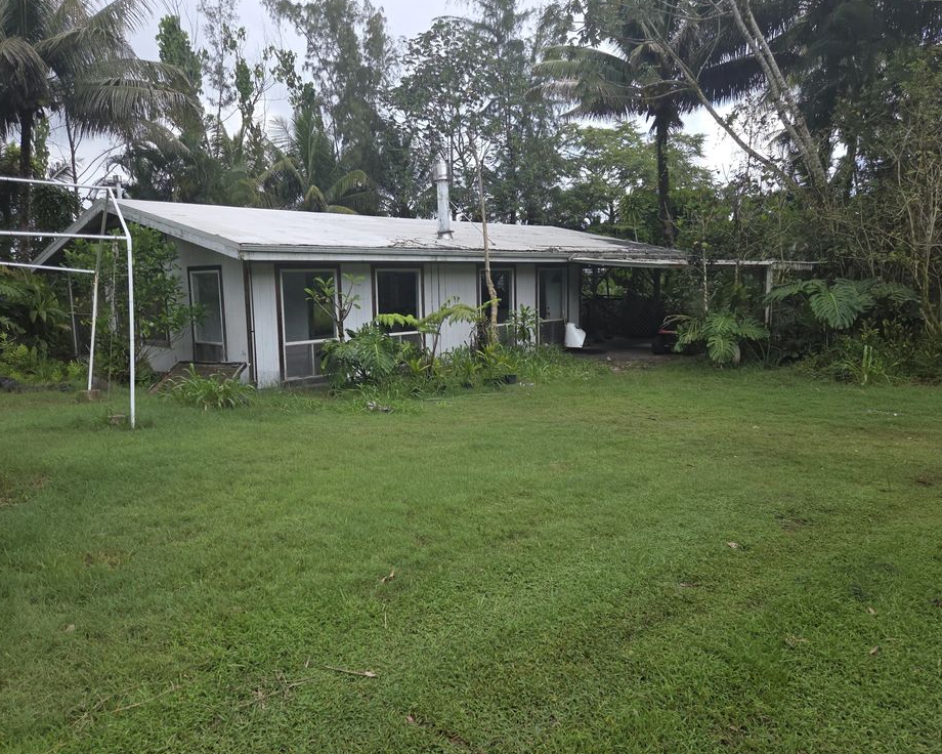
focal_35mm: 25
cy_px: 367
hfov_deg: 68.1
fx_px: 697
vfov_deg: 56.8
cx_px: 468
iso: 25
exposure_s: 1/329
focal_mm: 5.4
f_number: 1.8
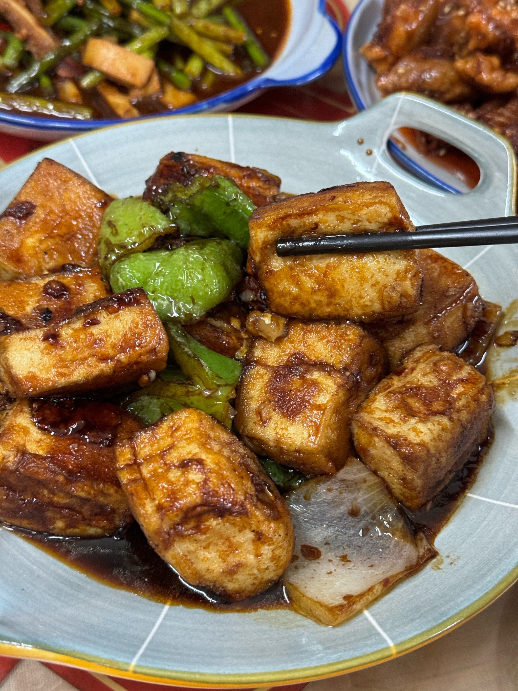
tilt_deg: -51.2
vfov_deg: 39.7
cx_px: 259
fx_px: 958
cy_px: 346
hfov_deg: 30.3
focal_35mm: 48
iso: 500
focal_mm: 6.86
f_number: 1.78
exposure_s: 1/33
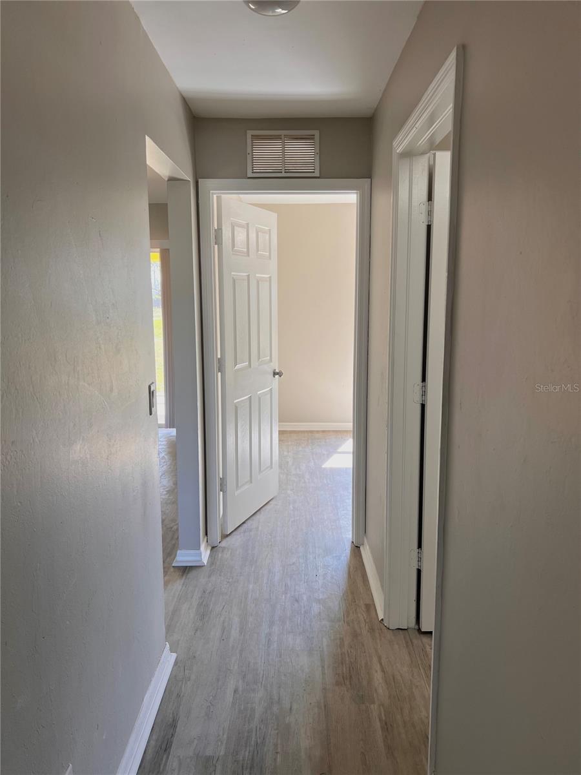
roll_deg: +0.2
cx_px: 290
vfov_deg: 67.3
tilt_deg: -7.7
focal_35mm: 26
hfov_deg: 53.1
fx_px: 582
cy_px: 388
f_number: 1.5
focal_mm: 5.7
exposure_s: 1/120
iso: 50
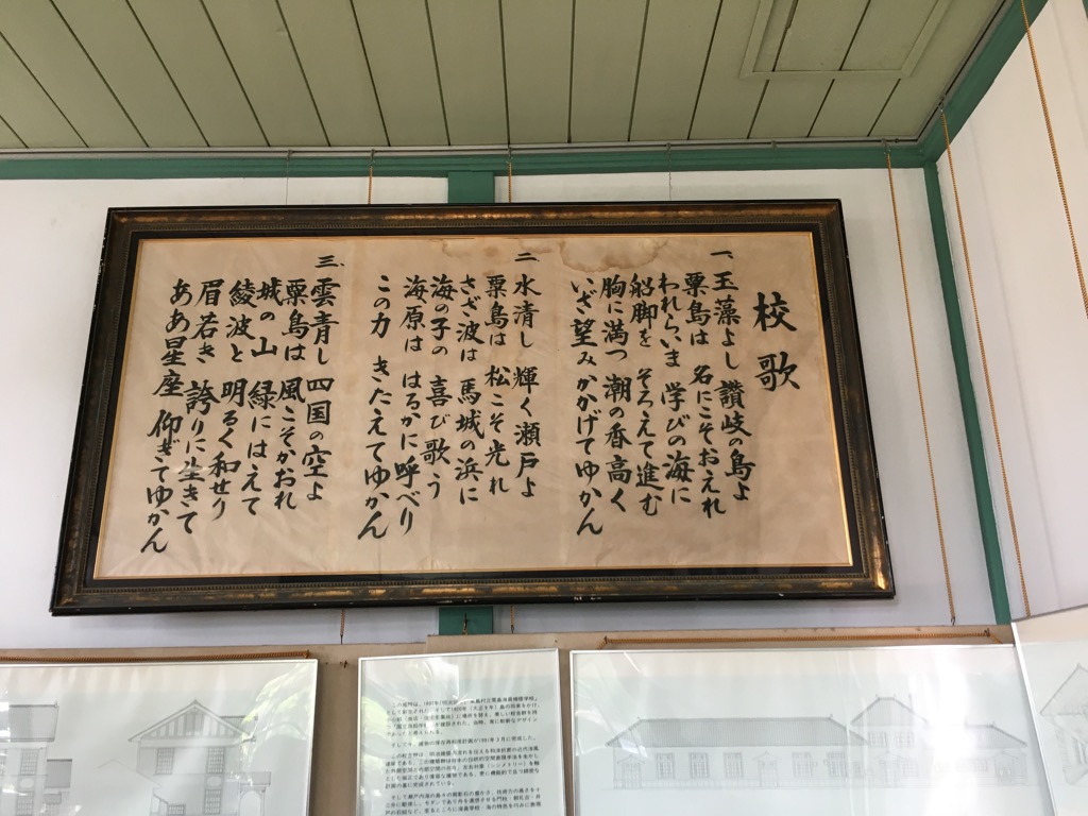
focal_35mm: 29
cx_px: 544
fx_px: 911
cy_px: 408
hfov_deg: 61.7
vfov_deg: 48.2
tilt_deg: +18.5
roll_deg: +0.7
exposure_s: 1/30
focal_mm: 4.15
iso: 50
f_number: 2.2
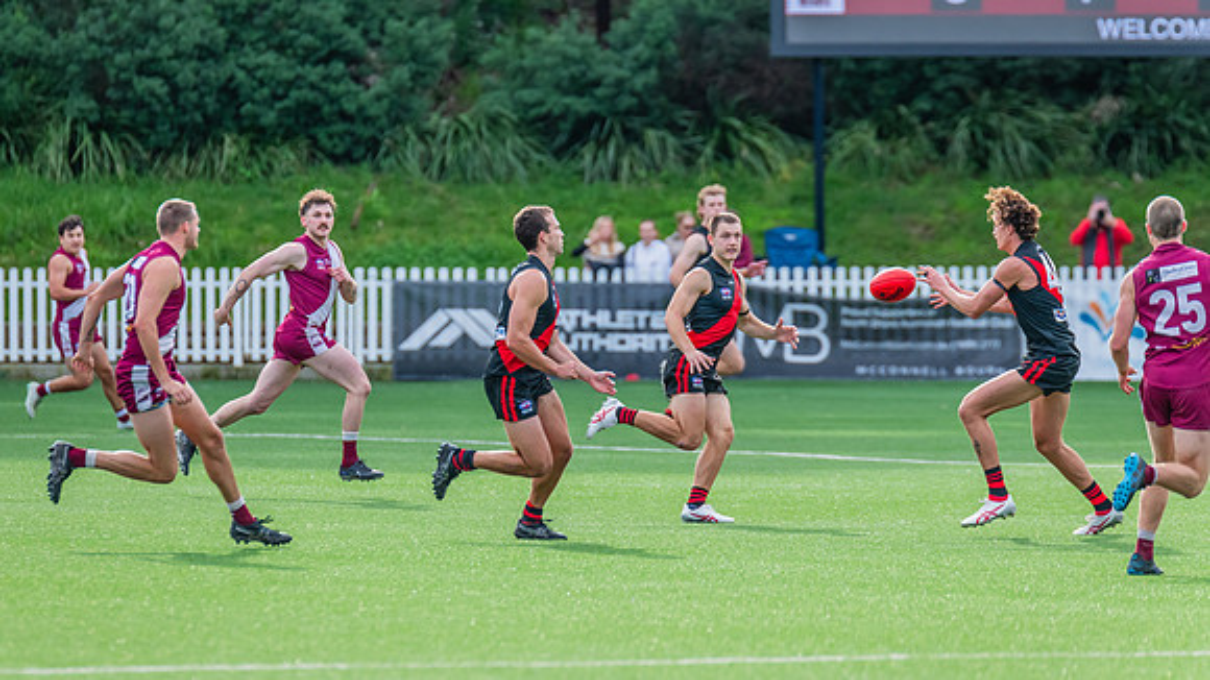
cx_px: 551
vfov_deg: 2.8
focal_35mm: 437
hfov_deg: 4.9
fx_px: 14003
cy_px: 308
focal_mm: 380
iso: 800
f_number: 5
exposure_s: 1/1250
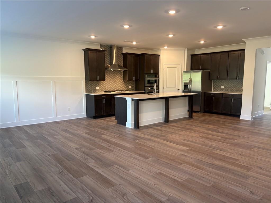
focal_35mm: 26
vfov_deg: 53.1
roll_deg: +0.7
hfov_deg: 67.3
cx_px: 136
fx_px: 204
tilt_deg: -5.0
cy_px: 102
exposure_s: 1/60
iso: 80
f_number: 1.6
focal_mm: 5.96
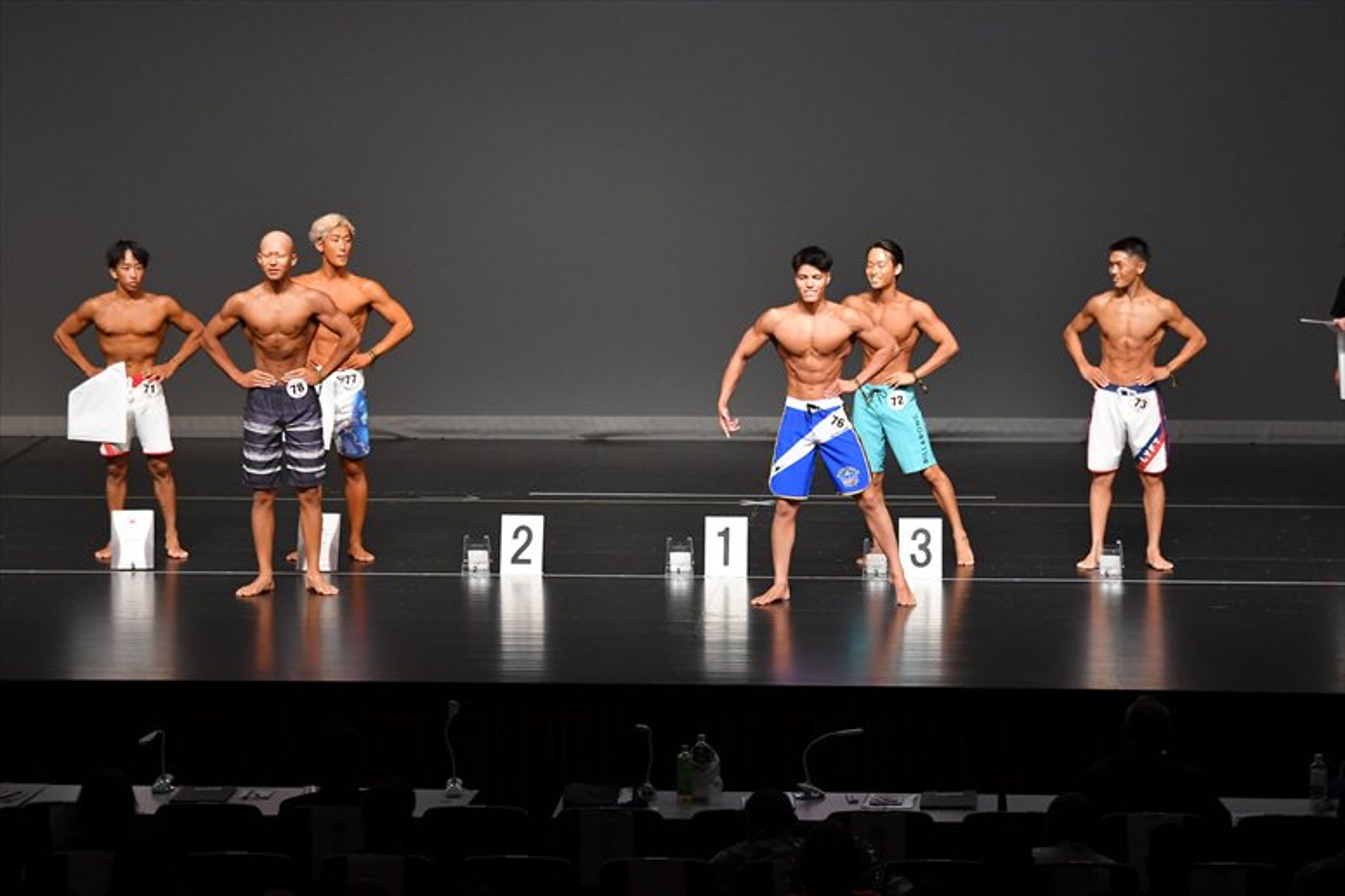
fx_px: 5489
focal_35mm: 147
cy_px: 448
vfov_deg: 9.3
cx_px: 672
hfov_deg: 14.0
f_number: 5.6
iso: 2500
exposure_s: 1/400
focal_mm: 98
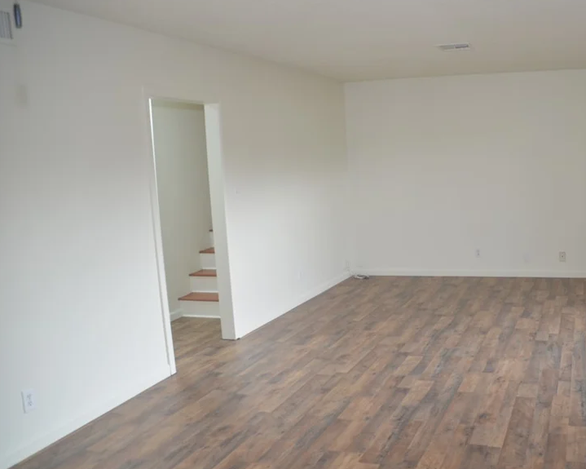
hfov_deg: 49.1
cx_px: 408
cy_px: 252
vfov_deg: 41.1
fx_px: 624
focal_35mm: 36
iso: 400
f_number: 4
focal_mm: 18
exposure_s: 1/60
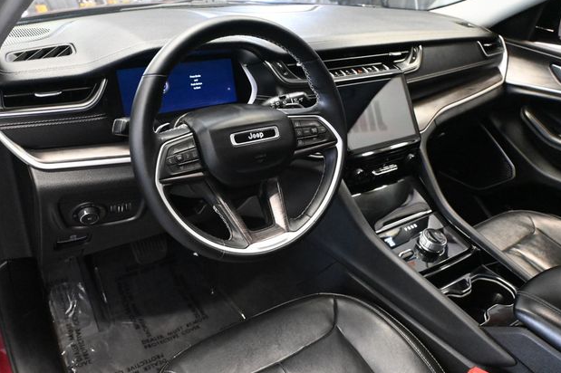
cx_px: 275
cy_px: 182
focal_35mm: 31
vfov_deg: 42.3
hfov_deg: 60.3
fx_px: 483
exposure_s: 1/60
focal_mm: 20
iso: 8000
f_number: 3.8
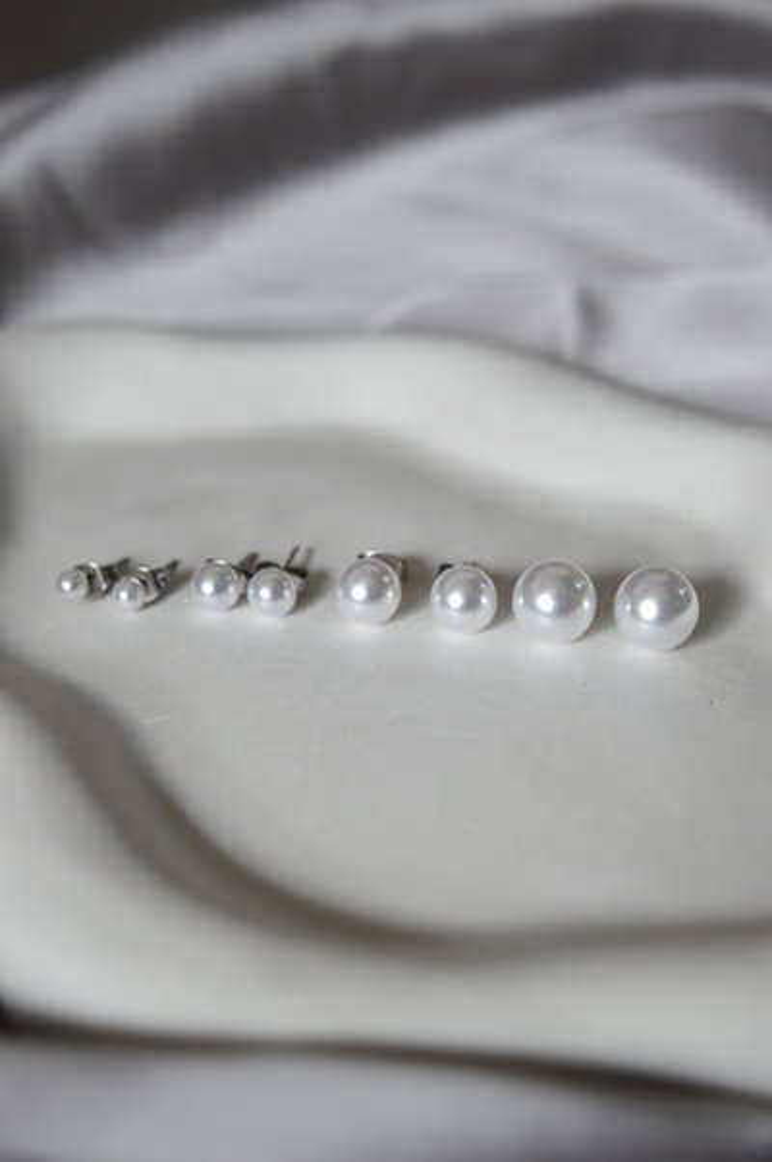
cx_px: 386
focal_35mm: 60
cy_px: 581
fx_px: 1934
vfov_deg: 33.4
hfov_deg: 22.6
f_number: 4.8
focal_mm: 40
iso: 400
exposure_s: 1/80
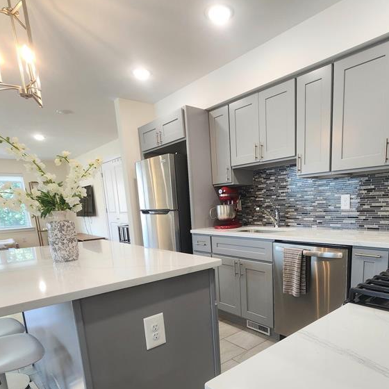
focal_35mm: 21
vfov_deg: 70.1
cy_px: 259
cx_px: 231
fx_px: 267
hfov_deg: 71.5
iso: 100
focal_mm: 2.2
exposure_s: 1/60.2
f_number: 2.2
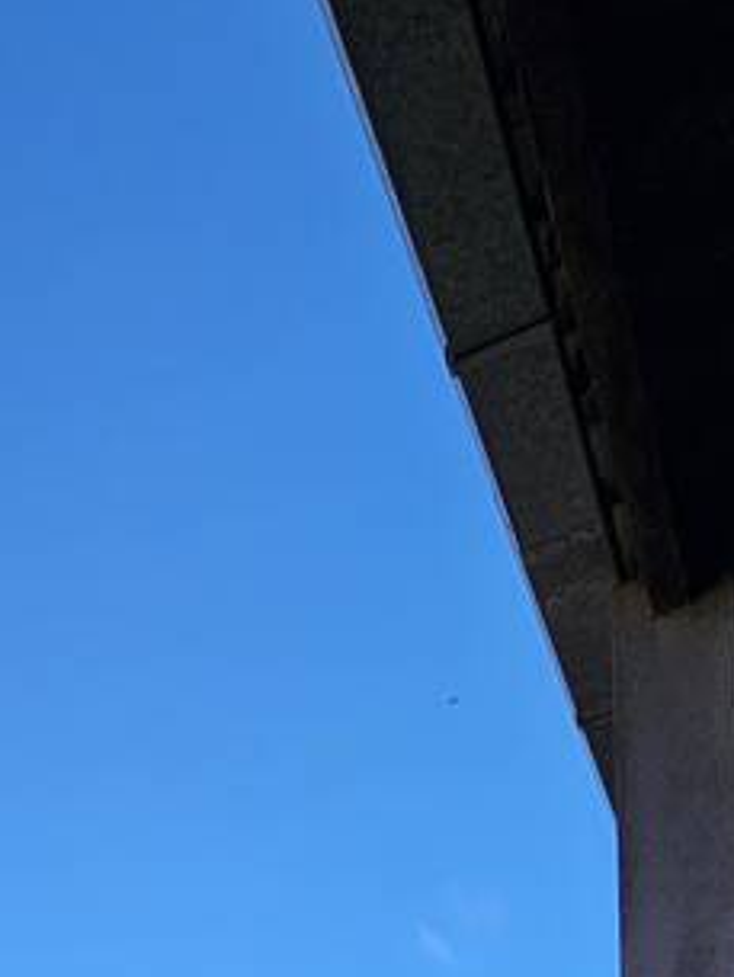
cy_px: 1413
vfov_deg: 28.9
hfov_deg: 29.0
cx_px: -38
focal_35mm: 46
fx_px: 1300
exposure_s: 1/2099
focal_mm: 2.2
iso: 50
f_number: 2.2
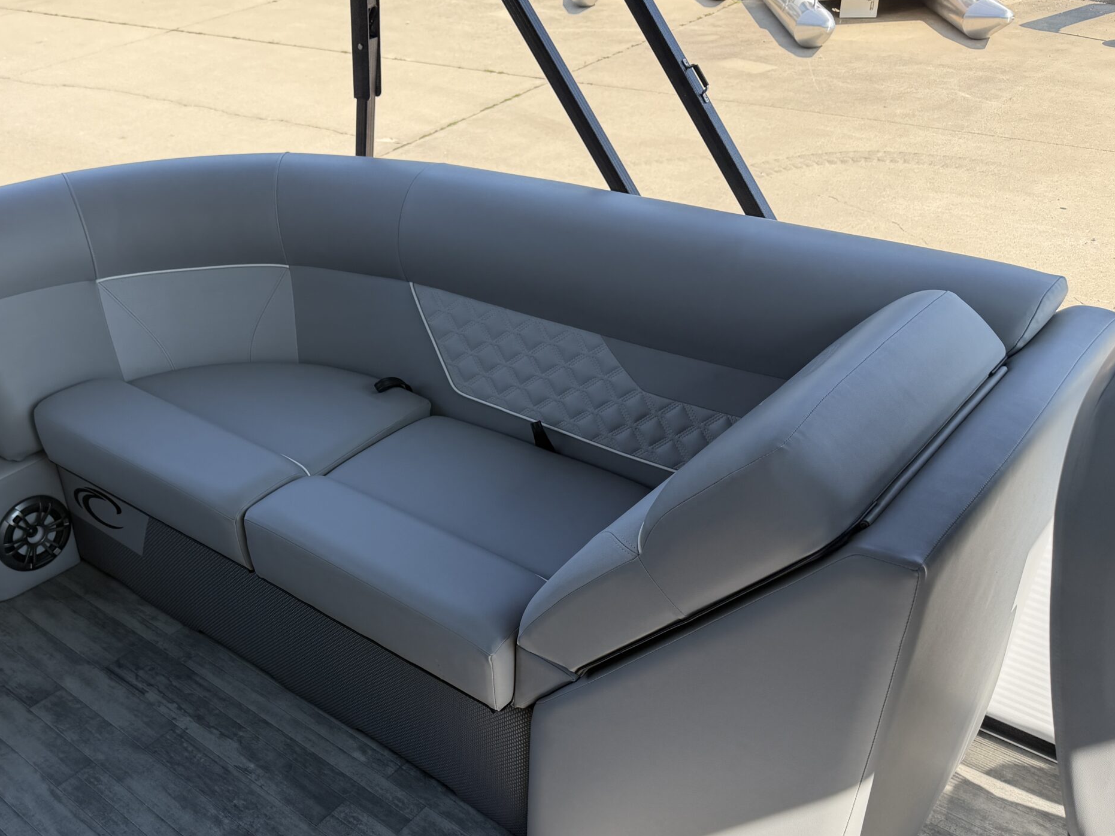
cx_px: 371
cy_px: 511
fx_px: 1063
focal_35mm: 33
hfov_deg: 54.2
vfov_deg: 42.7
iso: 80
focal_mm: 6.76
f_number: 1.78
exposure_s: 1/1653
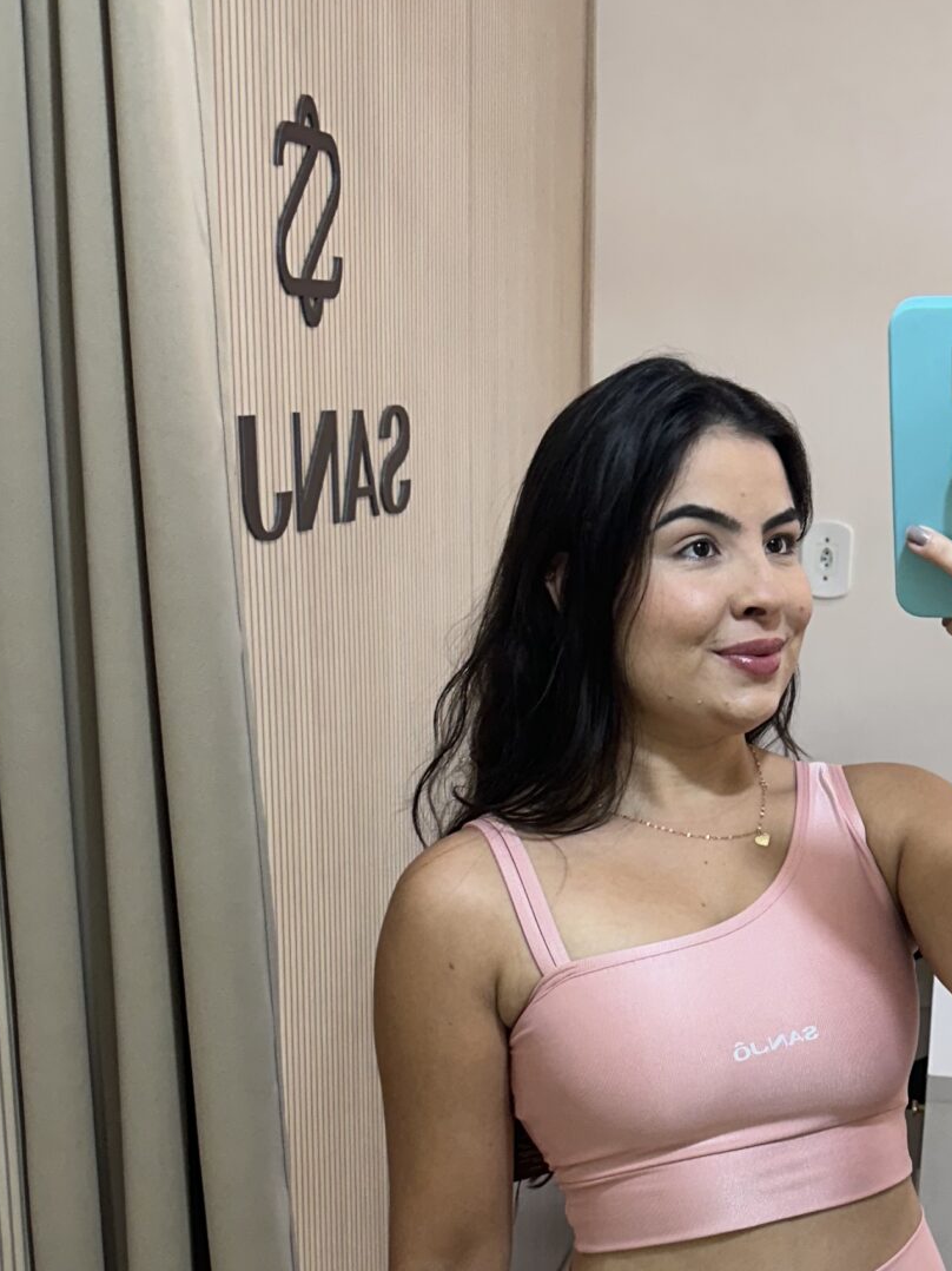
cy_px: 1139
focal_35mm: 57
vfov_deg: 32.2
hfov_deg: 25.1
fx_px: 2091
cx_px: 811
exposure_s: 1/120
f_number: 1.78
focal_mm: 6.86
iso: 160
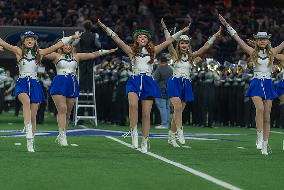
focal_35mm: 155
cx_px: 142
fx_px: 1223
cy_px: 95
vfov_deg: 8.9
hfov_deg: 13.2
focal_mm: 155
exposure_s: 1/1250
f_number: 2.8
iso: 4000
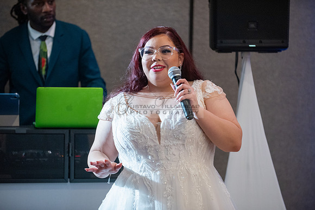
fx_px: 1201
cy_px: 105
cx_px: 158
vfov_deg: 10.0
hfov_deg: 14.9
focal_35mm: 137
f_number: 2.8
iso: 2000
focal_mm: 130
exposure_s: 1/125
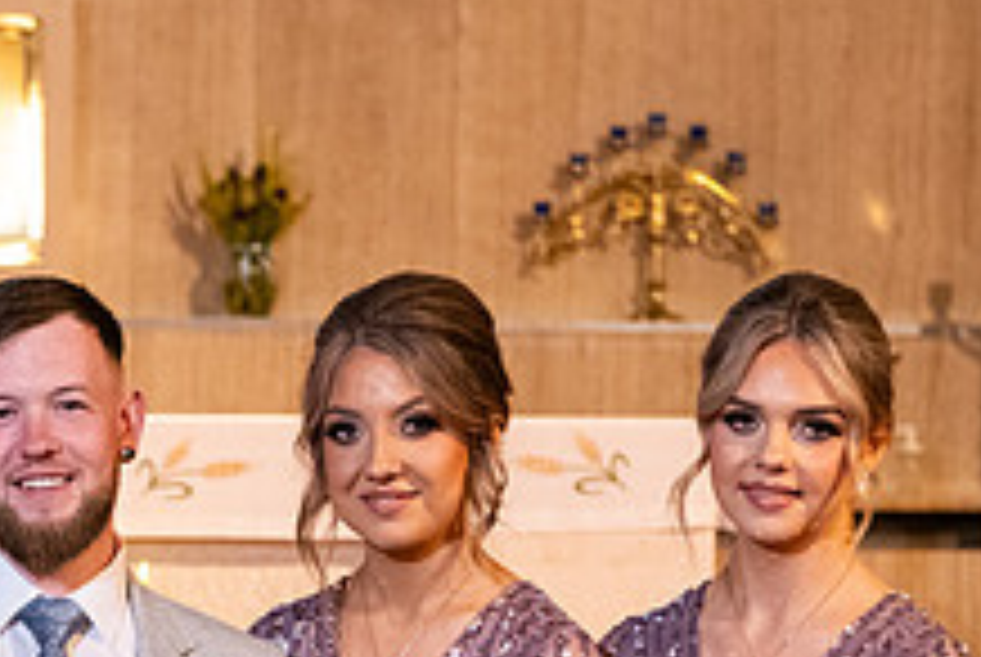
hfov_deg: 10.9
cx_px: -36
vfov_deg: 7.4
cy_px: 772
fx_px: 5075
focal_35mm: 186
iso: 2000
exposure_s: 1/160
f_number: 5
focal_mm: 70
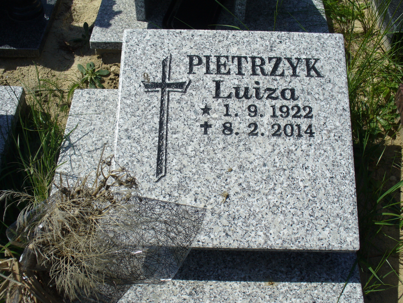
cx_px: 202
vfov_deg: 34.3
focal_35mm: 42
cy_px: 152
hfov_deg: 44.8
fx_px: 489
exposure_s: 1/500
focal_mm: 7
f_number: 5.8
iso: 80
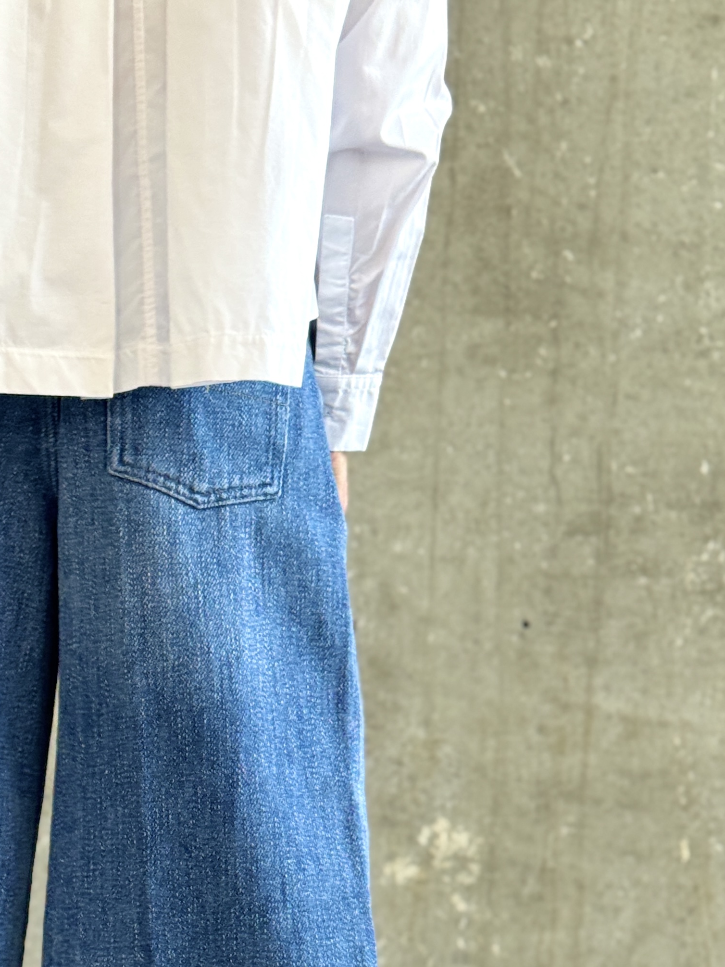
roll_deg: -2.5
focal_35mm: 91
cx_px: 167
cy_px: 809
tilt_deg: -3.6
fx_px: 2541
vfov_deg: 21.2
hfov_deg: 16.1
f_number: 1.78
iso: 125
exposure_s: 1/100
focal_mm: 6.76
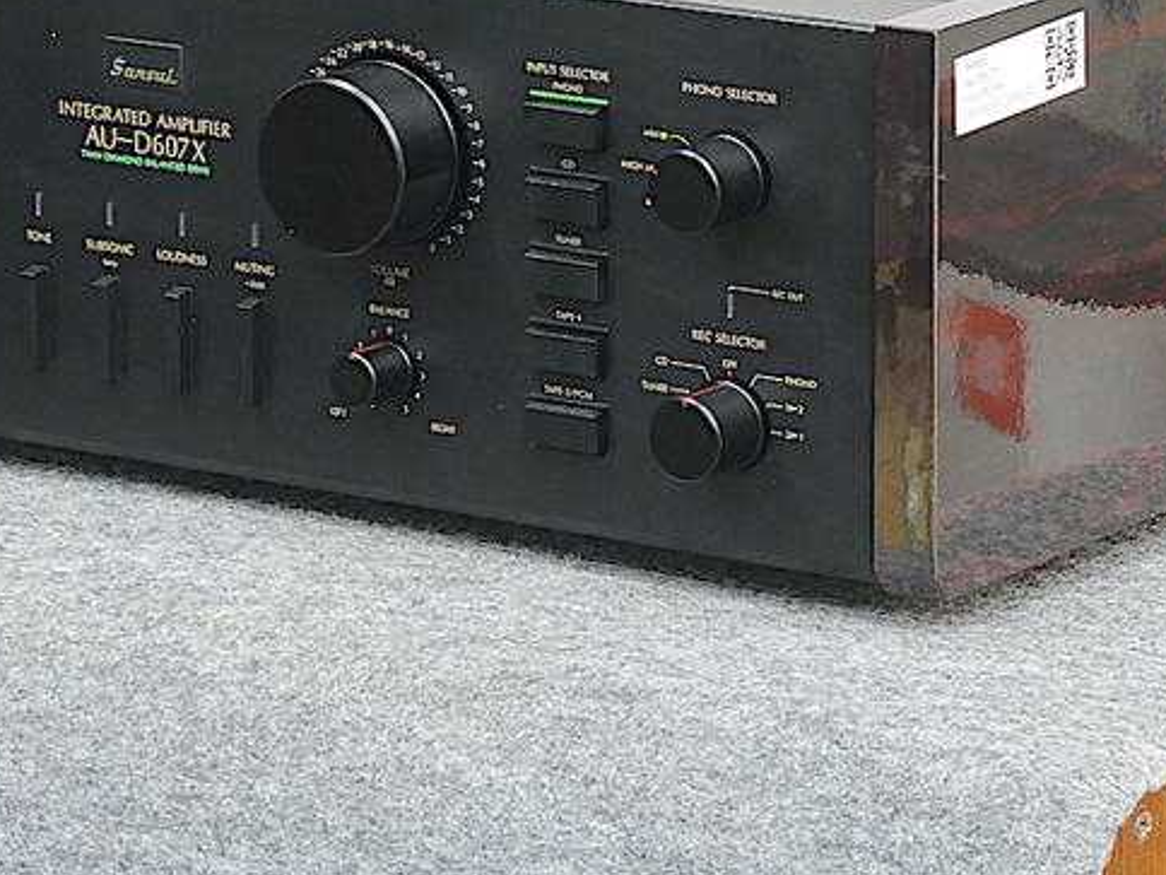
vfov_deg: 6.5
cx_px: 583
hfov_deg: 8.7
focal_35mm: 228
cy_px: 145
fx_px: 7680
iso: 200
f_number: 5.1
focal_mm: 20.6
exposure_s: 1/5
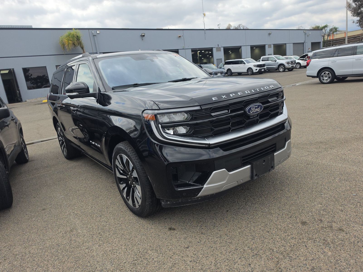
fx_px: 241
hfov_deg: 73.9
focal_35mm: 23
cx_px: 182
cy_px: 136
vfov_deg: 58.9
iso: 64
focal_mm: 6.5
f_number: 1.4
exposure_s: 1/5015
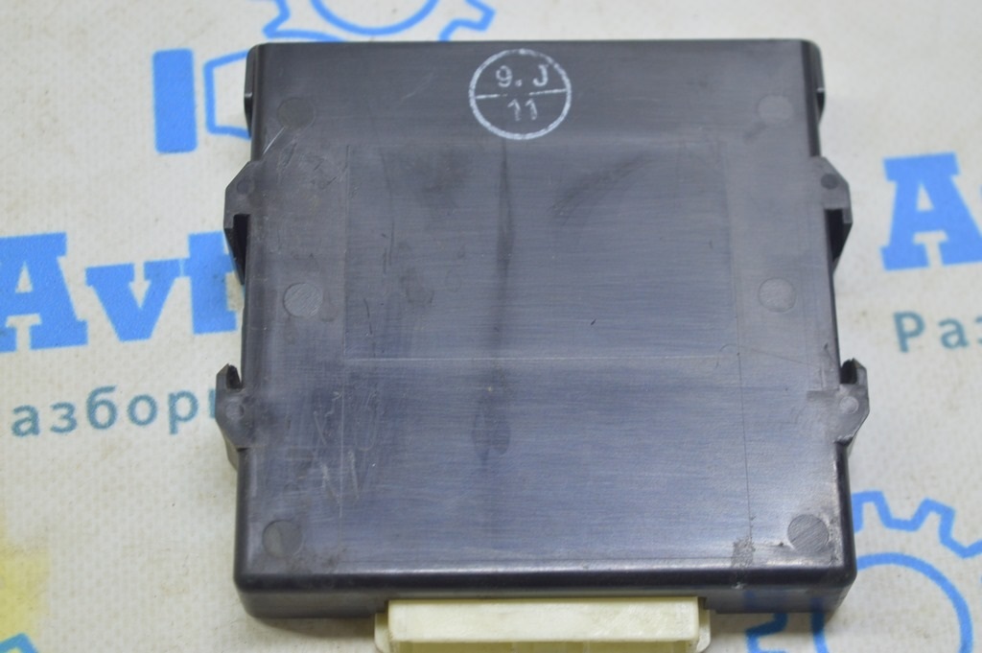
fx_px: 1962
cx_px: 491
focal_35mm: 72
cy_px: 326
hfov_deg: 28.1
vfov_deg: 18.9
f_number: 5.6
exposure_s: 1/20
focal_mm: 48
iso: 400
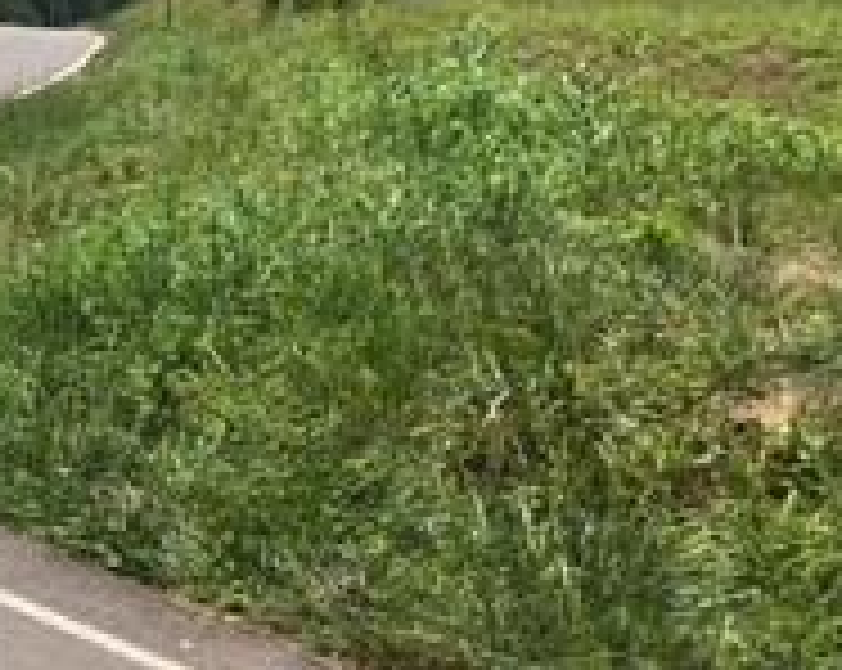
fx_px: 2413
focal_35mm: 97
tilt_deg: -6.1
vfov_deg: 15.8
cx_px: -419
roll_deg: -4.8
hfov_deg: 17.7
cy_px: 243
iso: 25
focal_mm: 4.15
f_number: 2.2
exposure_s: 1/2198
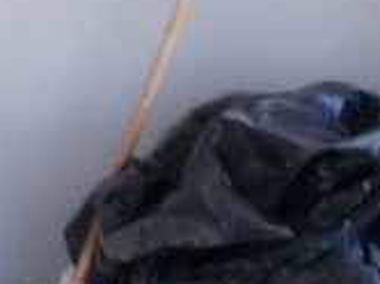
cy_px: -85
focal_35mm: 188
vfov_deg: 7.8
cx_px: -318
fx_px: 2061
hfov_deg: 9.9
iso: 80
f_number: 3.2
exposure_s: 1/25
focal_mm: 4.6
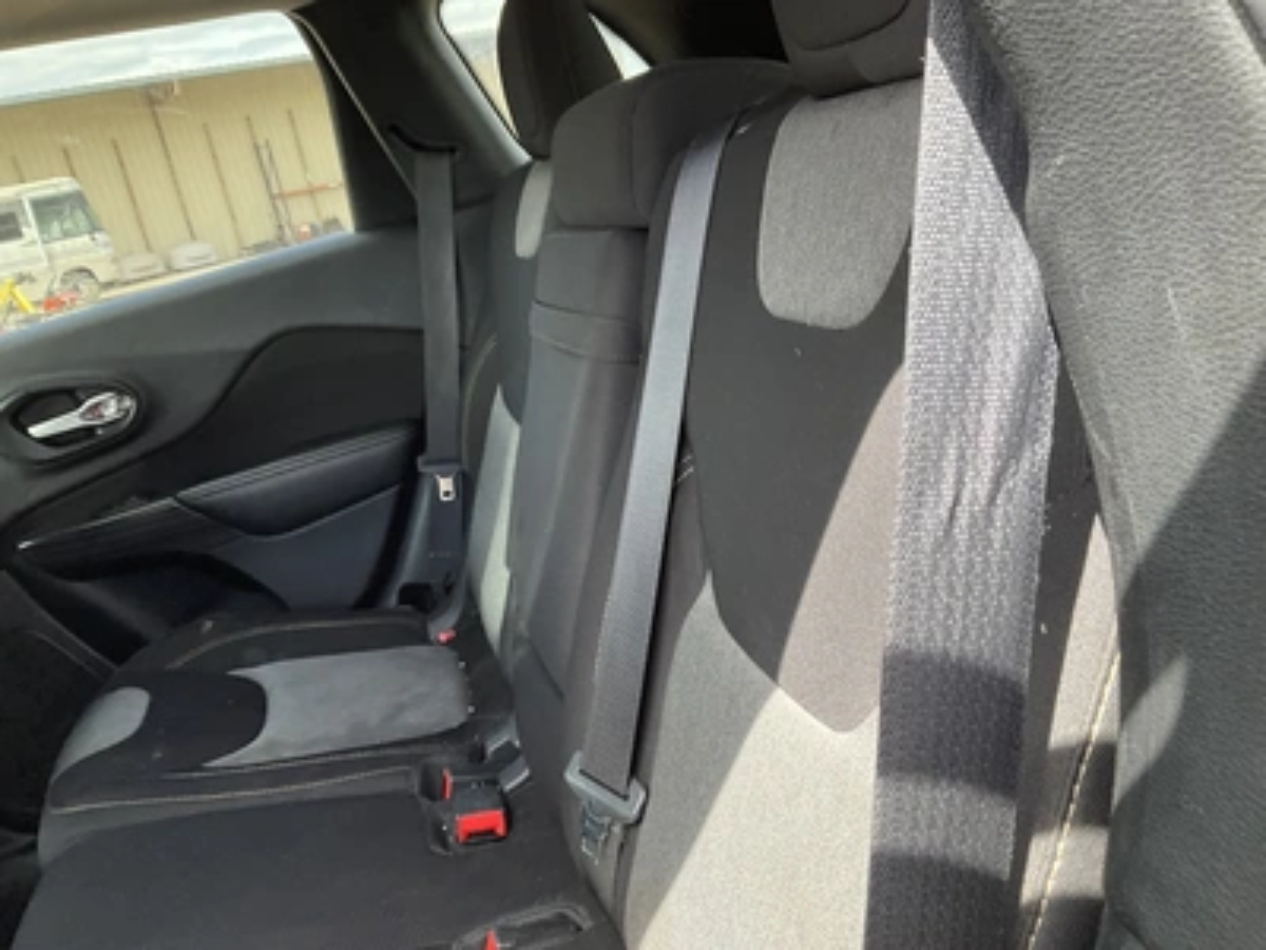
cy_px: 475
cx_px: 633
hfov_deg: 61.7
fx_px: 1061
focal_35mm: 29
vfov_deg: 48.2
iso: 50
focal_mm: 3
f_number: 1.8
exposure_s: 1/122
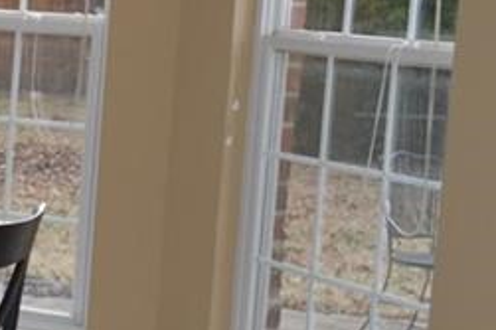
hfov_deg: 16.3
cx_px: -326
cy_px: 97
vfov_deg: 12.4
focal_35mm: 110
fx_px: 1515
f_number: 4
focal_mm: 18
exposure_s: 1/125
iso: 125
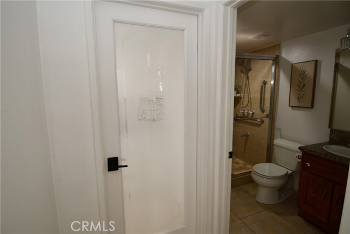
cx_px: 175
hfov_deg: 96.7
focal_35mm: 16
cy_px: 117
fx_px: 156
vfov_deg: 73.8
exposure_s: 1/60
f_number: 4
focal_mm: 11
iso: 280
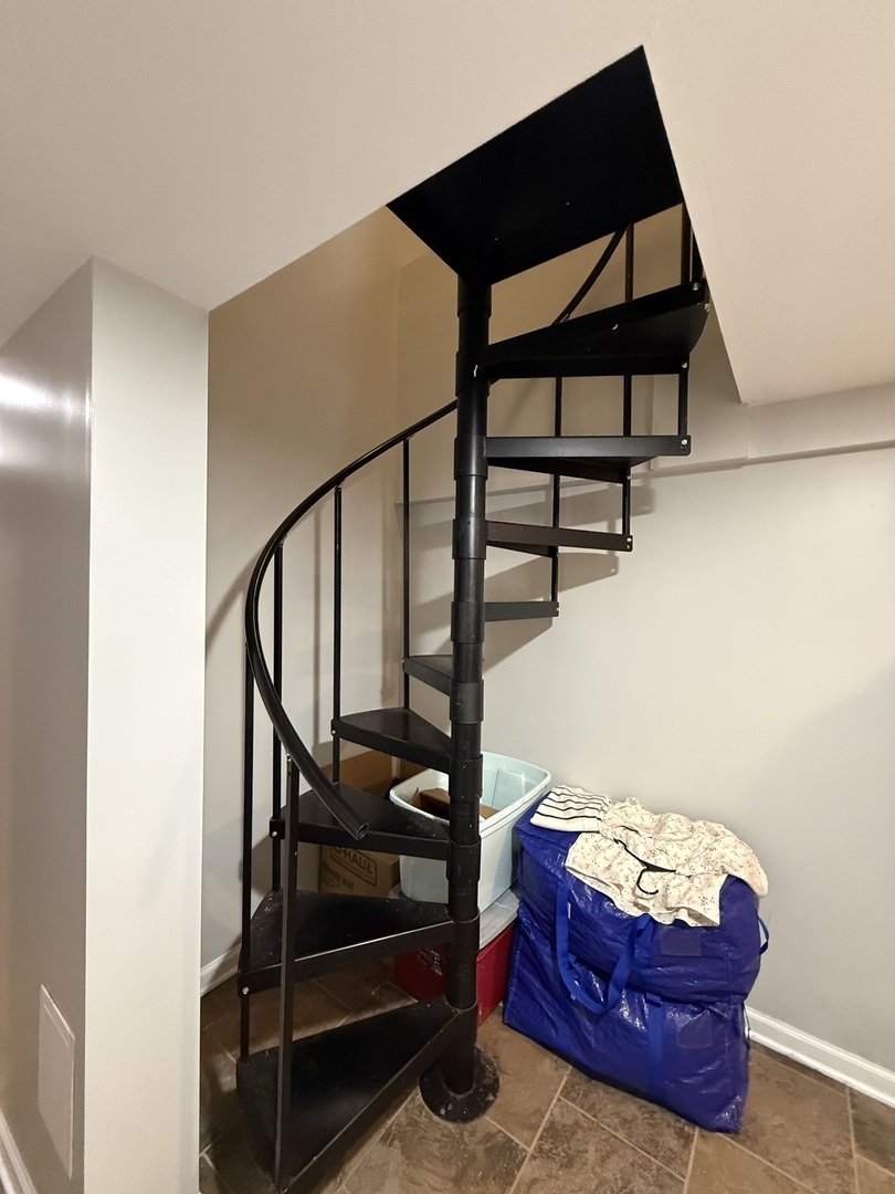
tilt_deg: +1.8
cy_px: 597
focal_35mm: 14
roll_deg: -0.7
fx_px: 483
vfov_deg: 102.1
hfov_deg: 85.7
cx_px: 448
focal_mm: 2.22
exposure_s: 1/60
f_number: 2.2
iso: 800
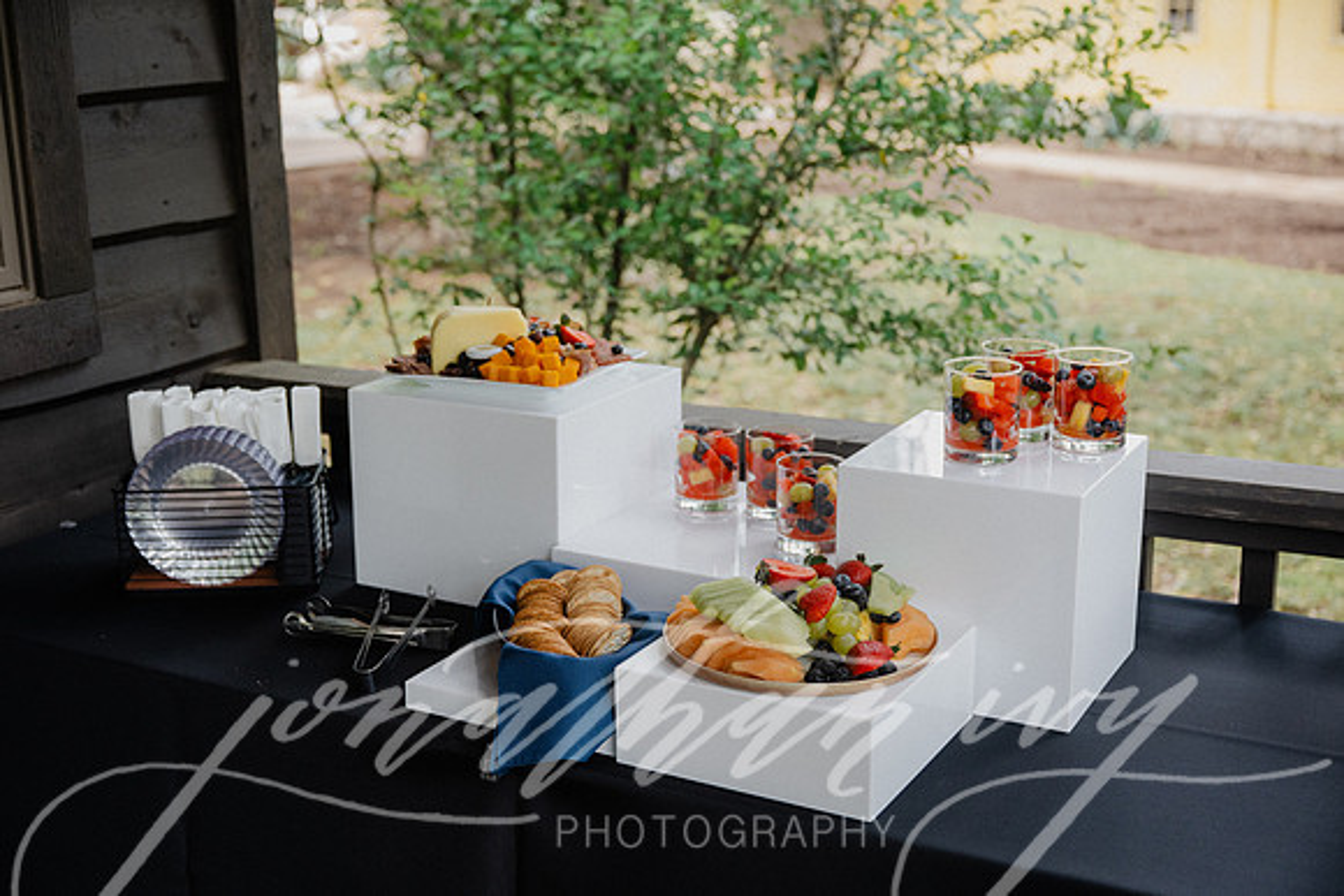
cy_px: 448
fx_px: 1755
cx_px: 672
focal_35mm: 47
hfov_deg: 41.9
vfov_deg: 28.7
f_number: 3.5
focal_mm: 47
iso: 1000
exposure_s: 1/400
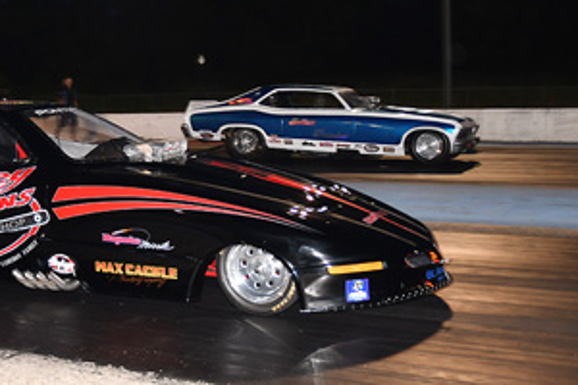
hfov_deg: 46.7
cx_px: 146
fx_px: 642
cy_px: 175
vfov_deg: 33.4
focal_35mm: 40
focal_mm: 16
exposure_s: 1/250
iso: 640
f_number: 2.8
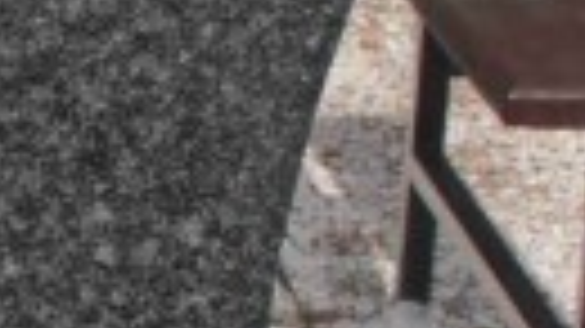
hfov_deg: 5.6
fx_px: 5737
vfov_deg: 3.3
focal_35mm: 370
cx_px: -850
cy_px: 400
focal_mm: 12.29
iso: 80
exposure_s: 1/500
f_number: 4.8
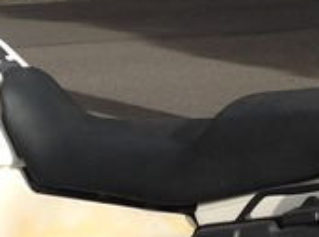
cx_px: 72
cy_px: 230
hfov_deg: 12.1
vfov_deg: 9.0
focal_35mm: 163
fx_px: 1498
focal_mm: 4.28
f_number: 2.4
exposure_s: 1/2016
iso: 50
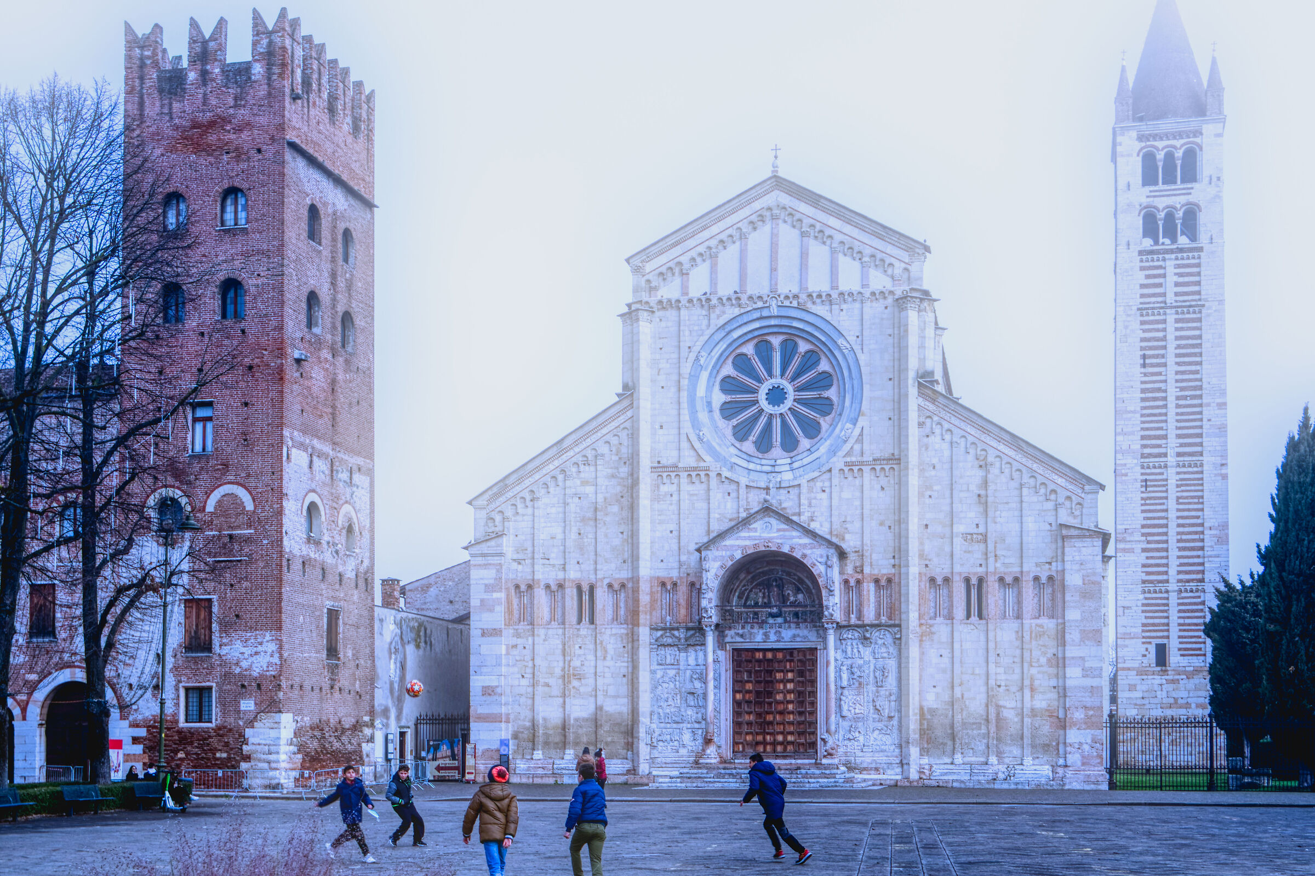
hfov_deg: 47.4
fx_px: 1498
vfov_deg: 32.6
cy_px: 438
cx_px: 658
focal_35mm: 41
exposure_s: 1/180
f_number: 6.4
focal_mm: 27.1
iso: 200
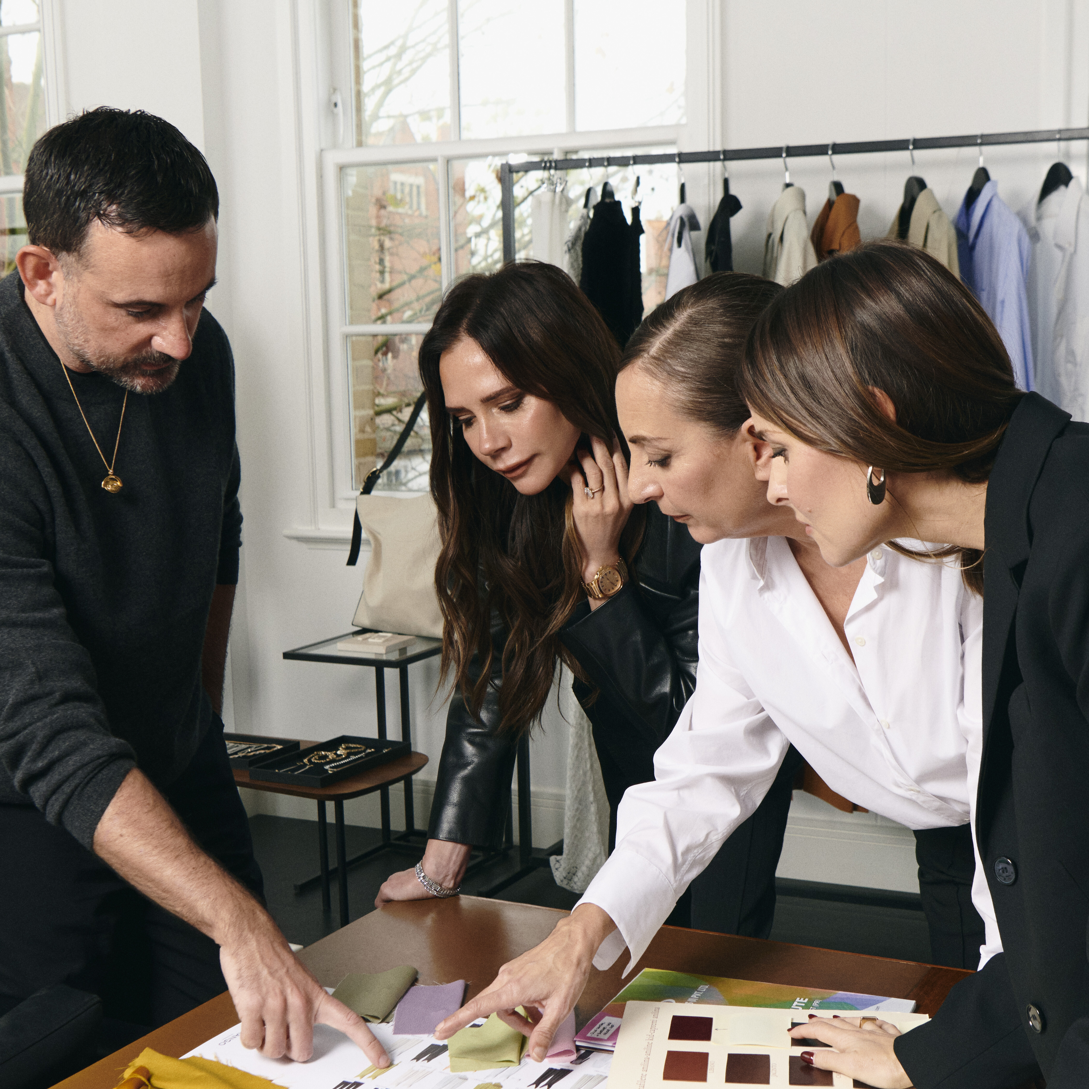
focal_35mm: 48
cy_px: 631
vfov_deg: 35.3
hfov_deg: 35.3
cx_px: 603
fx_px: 1708
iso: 1000
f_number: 8
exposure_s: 1/125
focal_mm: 31
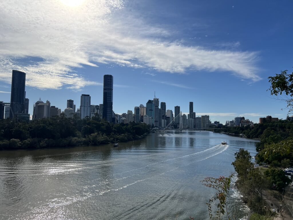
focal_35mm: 26
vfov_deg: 53.1
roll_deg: -1.5
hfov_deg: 67.3
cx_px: 146
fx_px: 220
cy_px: 110
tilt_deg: +4.5
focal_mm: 5.7
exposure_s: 1/10309
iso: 50
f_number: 1.5
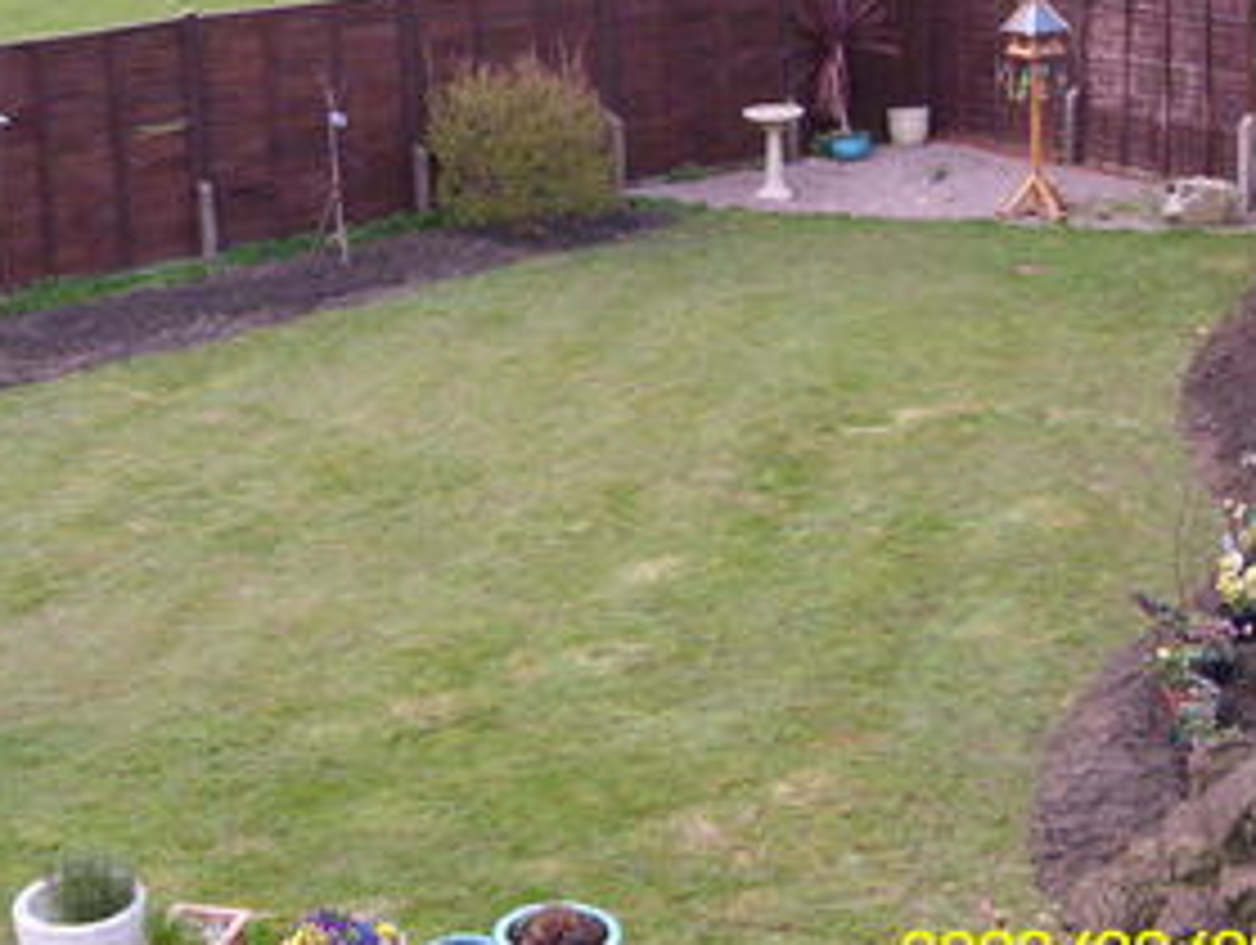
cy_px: 369
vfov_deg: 23.3
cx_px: 545
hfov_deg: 30.7
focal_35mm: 63
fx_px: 2289
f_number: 3.8
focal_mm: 8.3
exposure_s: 1/60
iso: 400
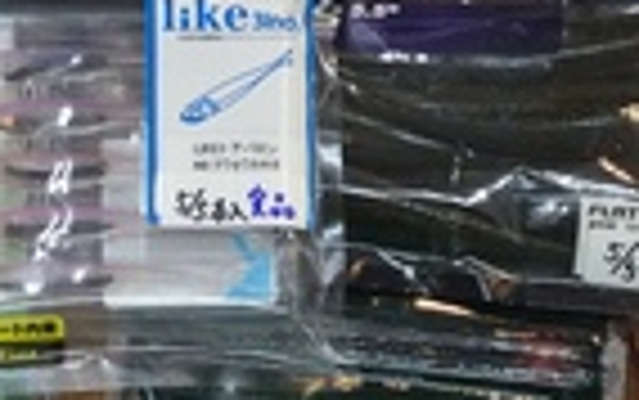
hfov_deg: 14.7
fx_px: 2423
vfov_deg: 9.5
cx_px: -63
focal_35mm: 139
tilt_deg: -77.7
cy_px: 211
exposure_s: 1/40
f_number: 2.4
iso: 25
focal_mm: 3.3
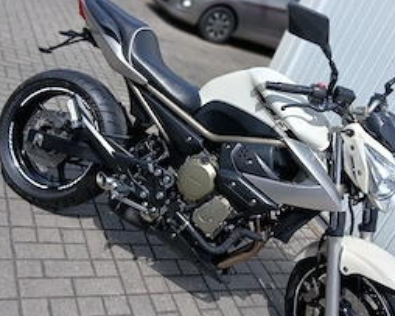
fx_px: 467
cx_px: 222
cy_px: 140
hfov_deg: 45.7
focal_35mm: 40
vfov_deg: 37.3
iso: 20
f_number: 1.8
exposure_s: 1/500
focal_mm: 3.98
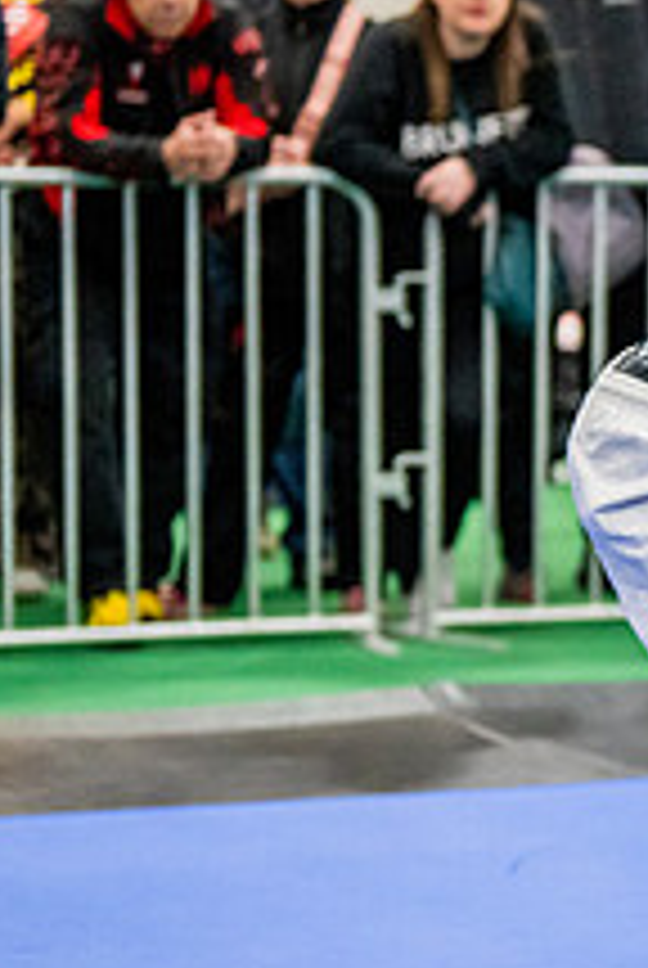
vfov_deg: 10.6
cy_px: 570
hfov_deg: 6.9
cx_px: 1138
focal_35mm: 194
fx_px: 5221
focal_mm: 72
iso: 5000
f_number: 2.8
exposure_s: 1/500
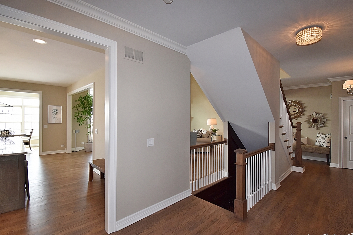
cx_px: 178
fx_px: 157
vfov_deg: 73.8
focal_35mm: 16
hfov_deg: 96.7
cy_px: 119
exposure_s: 1/125
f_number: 5.6
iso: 720
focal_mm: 10
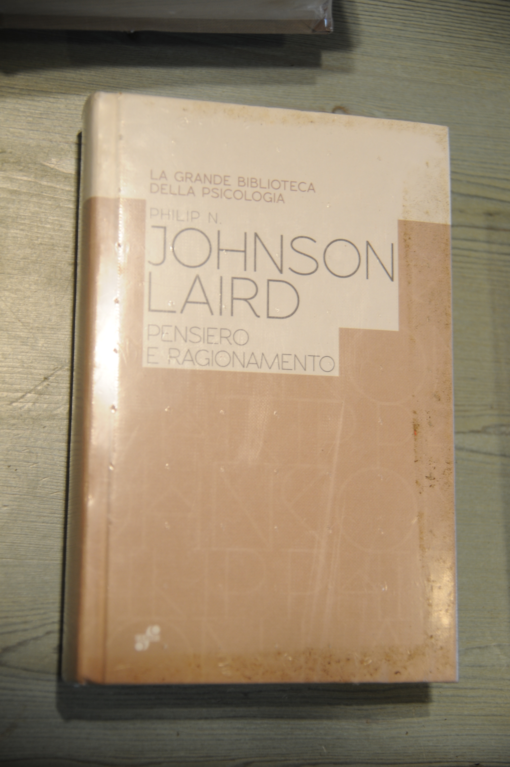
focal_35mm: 63
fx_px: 1342
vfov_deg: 31.9
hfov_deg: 21.5
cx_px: 255
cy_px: 384
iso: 200
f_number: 2.8
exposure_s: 1/20
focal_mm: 42
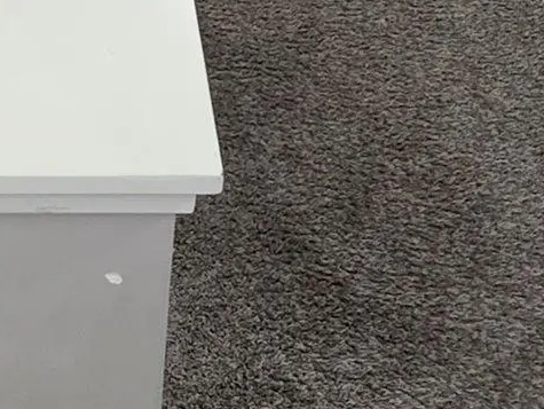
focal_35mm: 84
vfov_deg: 15.0
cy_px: -349
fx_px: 1321
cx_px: -15
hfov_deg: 22.3
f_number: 1.9
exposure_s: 1/60
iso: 200
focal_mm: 2.2
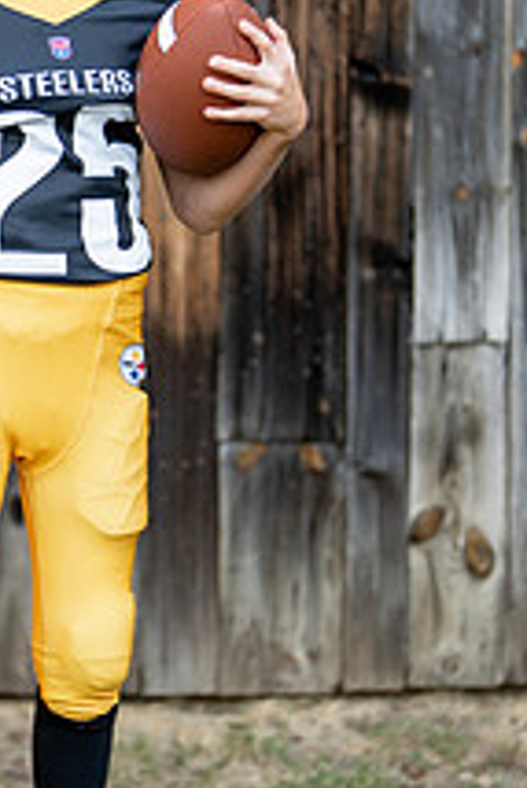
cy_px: 281
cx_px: 57
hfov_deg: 8.6
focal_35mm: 160
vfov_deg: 12.8
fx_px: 3507
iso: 100
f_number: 1.2
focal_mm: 50
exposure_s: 1/1600
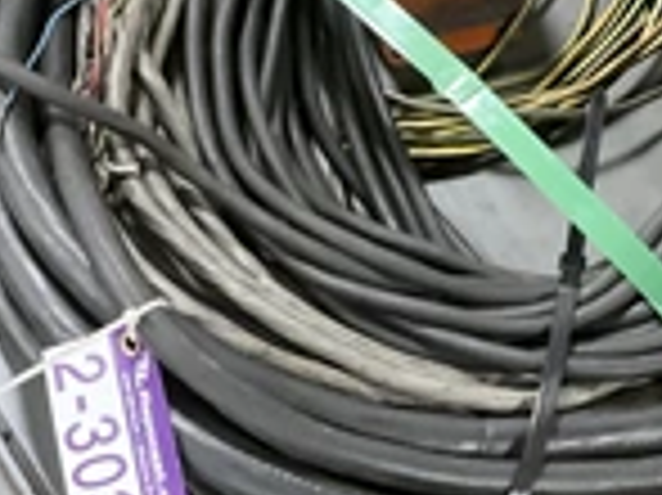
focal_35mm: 79
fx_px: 1510
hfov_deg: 24.5
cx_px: 468
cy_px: 27
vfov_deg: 18.3
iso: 320
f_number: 1.8
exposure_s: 1/30
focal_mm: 3
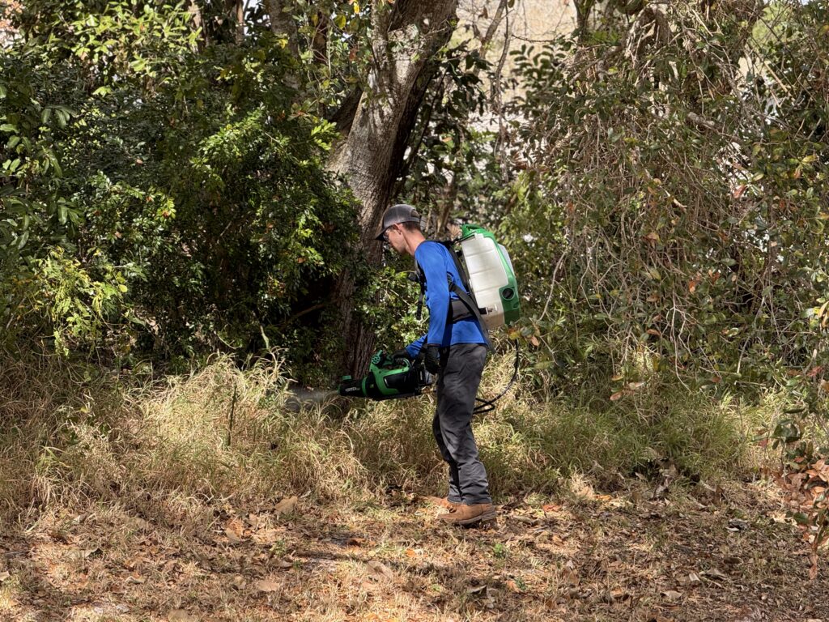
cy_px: 311
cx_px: 414
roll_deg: -1.1
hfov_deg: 16.4
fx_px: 2874
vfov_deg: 12.3
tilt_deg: -0.8
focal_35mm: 120
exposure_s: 1/243
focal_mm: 15.66
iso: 50
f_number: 2.8
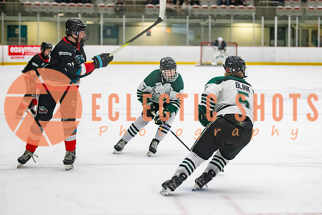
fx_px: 1136
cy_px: 107
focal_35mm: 127
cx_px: 202
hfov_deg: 16.1
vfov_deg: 10.8
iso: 2000
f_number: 3.2
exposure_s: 1/640
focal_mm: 85
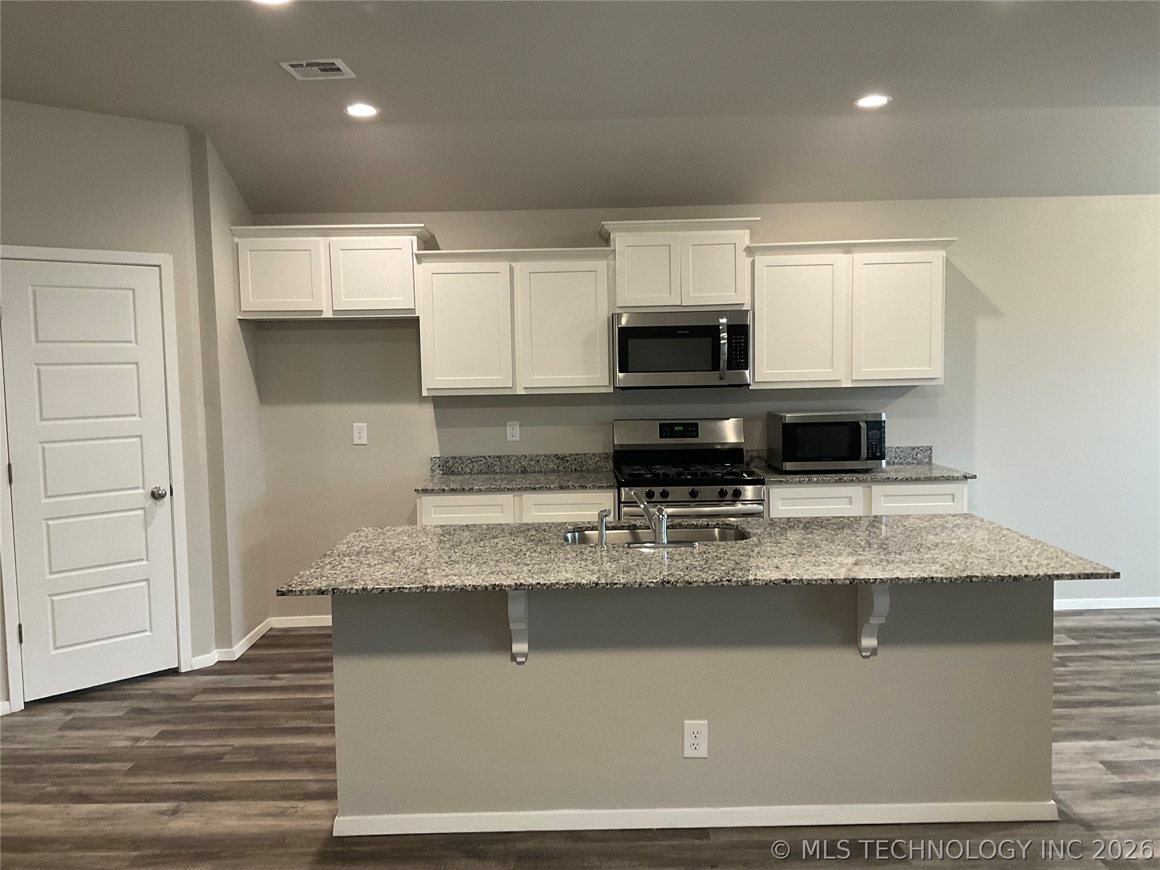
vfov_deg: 48.2
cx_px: 580
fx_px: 972
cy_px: 435
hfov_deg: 61.7
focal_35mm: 29
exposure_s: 1/60
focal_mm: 3
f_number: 1.8
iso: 125
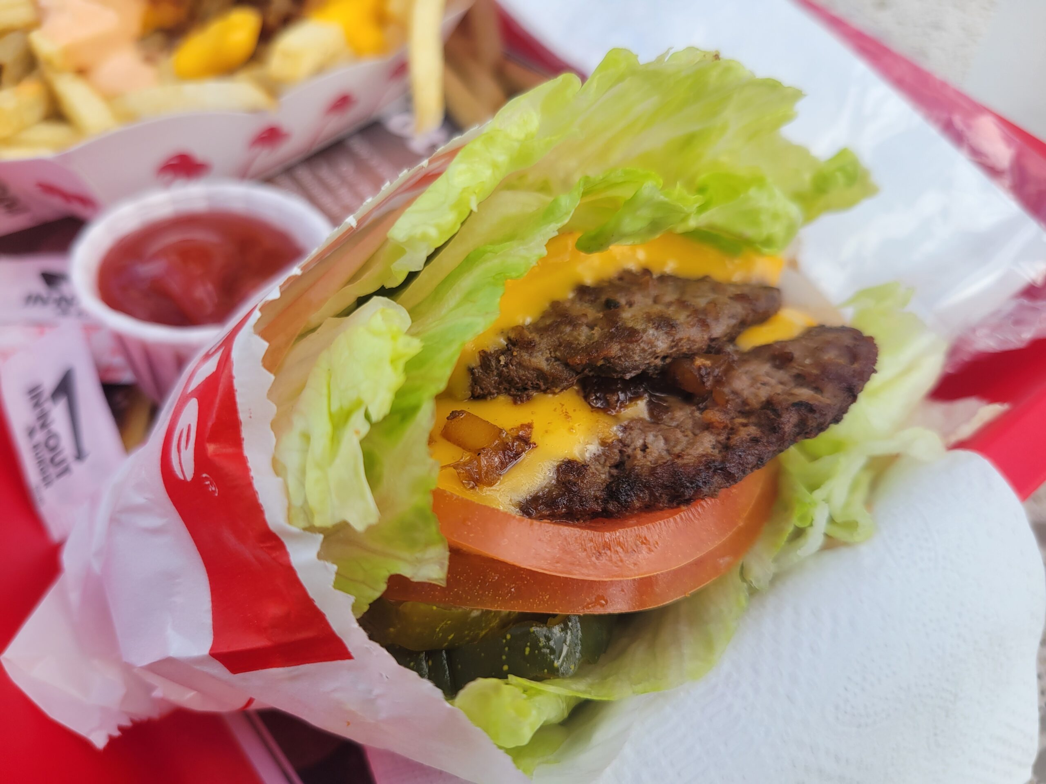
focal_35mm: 26
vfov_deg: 53.1
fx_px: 786
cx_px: 523
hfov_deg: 67.3
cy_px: 392
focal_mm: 5.4
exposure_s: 1/769
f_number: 1.8
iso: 40
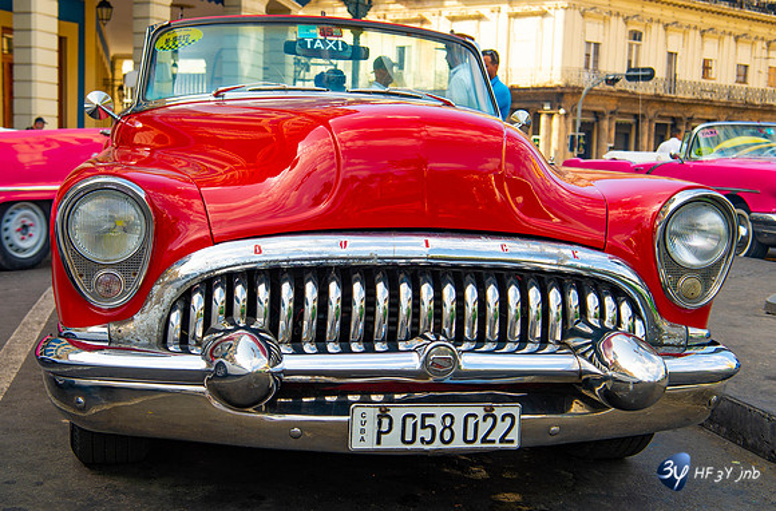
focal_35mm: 51
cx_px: 364
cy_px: 249
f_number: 6.3
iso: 100
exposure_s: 1/160
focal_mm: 46
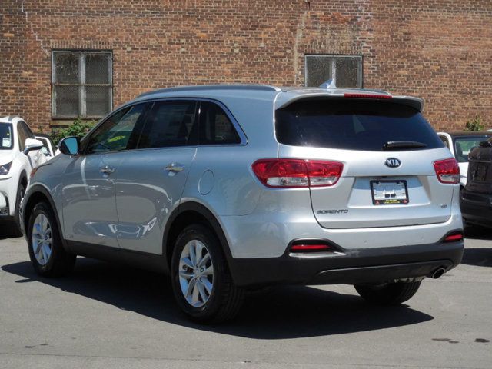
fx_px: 981
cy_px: 184
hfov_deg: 28.2
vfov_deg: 21.3
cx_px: 246
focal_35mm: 69
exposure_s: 1/640
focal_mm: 12.5
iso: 125
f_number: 4.4
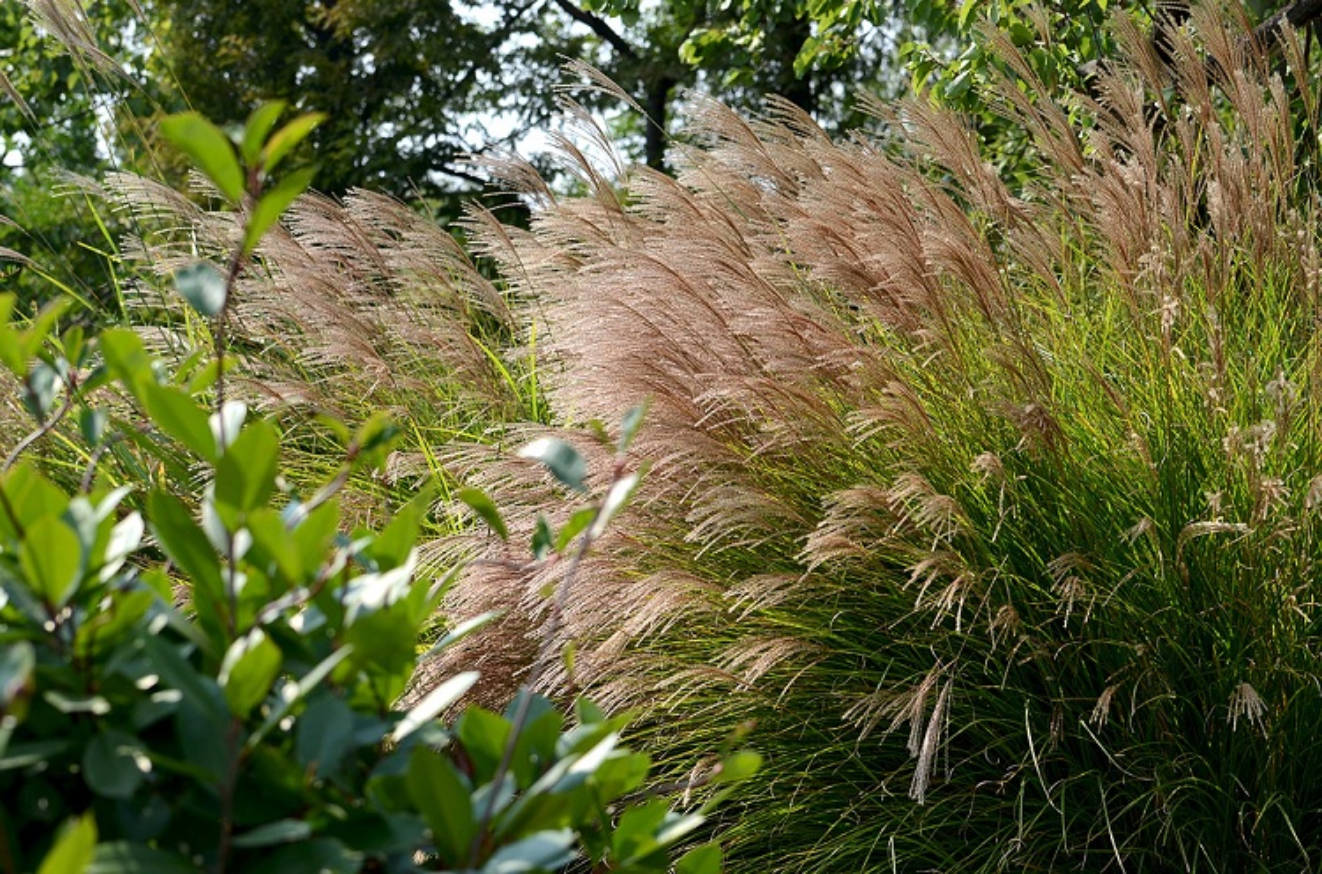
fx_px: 3846
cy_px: 437
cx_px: 661
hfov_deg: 19.5
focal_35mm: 105
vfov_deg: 13.0
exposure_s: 1/320
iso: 100
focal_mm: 70
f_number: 6.3
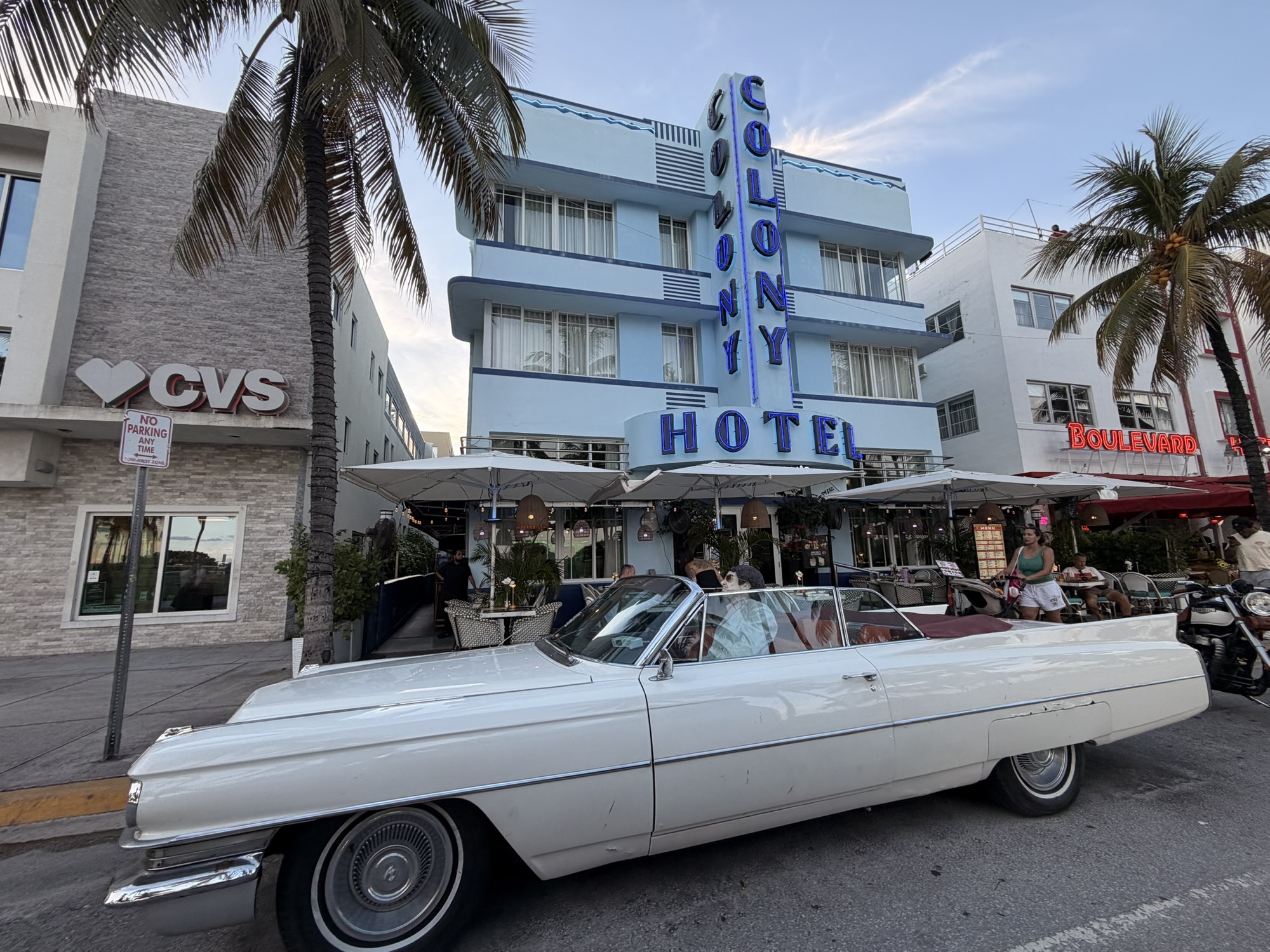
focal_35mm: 14
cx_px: 635
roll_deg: +1.7
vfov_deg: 85.7
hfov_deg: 102.1
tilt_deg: +9.1
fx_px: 514
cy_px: 476
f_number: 2.2
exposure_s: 1/143
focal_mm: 2.22
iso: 50
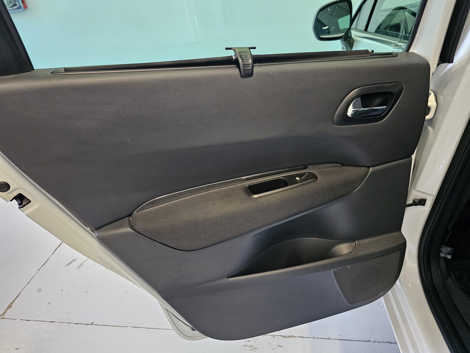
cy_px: 176
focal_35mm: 23
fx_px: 312
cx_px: 235
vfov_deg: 58.9
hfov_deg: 73.9
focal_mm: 6.3
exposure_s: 1/24
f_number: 1.7
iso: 1000
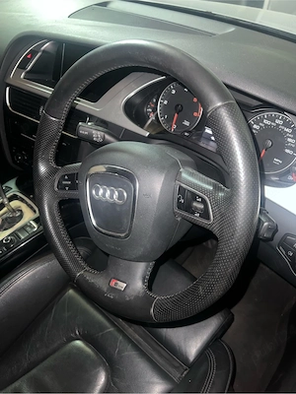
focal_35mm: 26
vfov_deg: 67.3
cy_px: 197
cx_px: 148
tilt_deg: -41.2
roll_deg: -0.8
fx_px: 296
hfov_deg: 53.1
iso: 50
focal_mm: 5.7
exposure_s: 1/4
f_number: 1.5
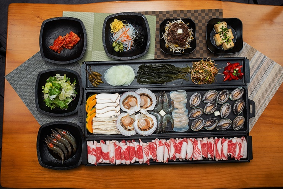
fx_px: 275
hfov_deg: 54.4
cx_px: 142
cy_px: 94
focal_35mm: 35
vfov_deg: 37.9
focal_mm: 35
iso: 200
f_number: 10
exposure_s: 1/125
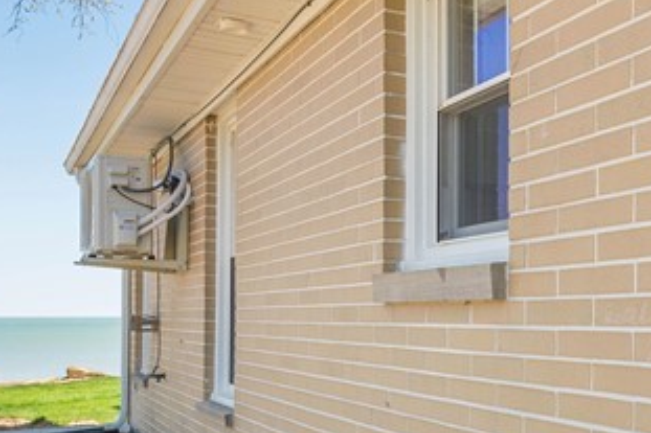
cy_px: 309
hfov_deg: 36.6
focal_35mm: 49
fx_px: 886
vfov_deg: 27.2
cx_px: 639
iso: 100
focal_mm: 14
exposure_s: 1/100
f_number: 9
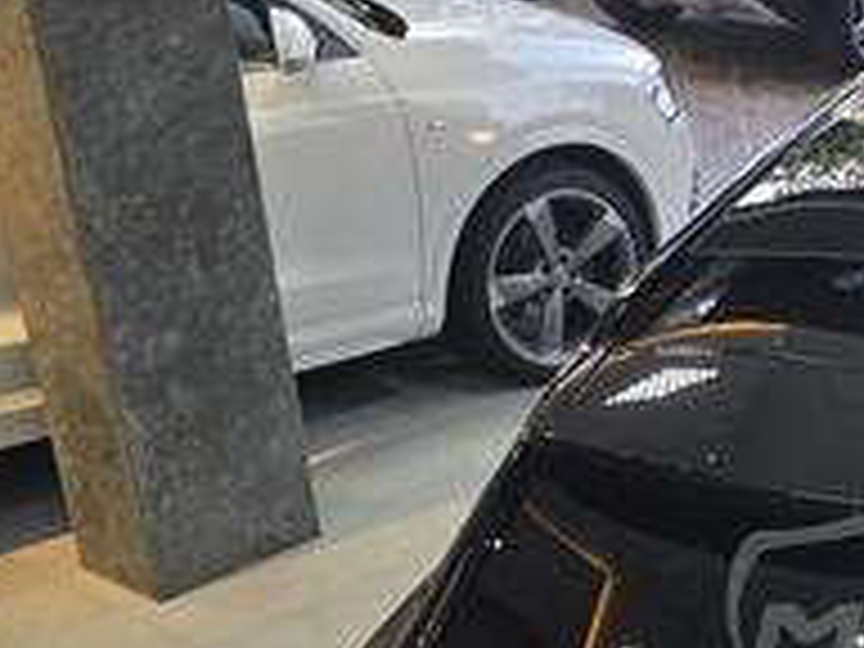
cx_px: 1120
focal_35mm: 78
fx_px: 1947
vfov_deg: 18.6
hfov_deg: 22.4
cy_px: 574
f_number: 1.7
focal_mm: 6.3
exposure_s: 1/100
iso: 40
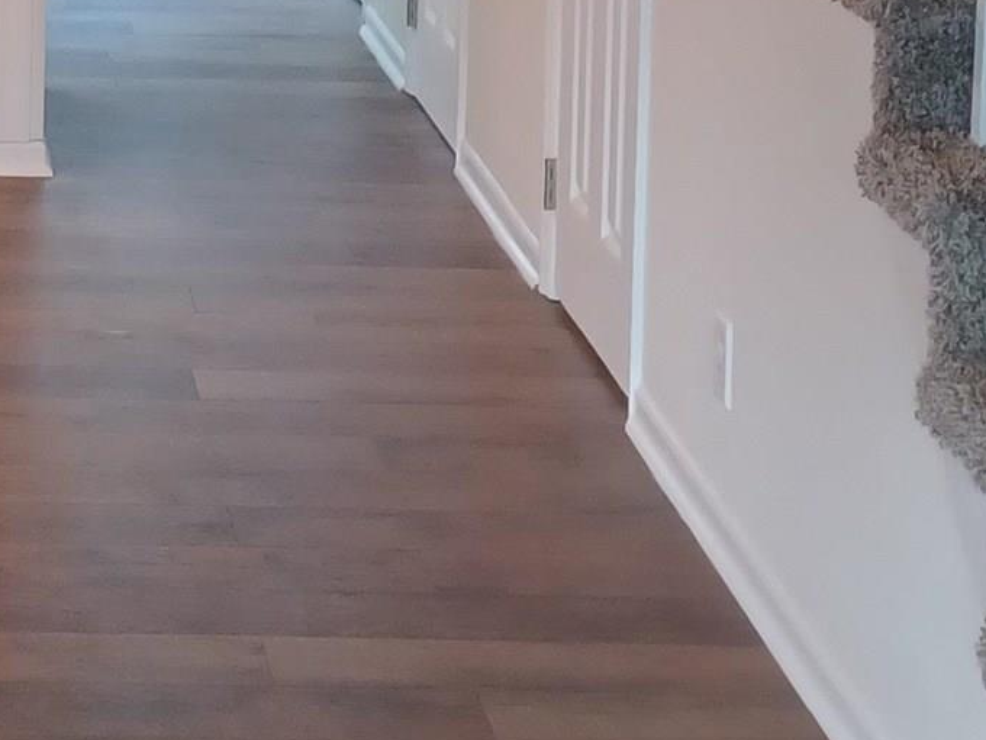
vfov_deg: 12.4
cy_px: -435
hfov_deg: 17.0
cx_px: -17
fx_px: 3219
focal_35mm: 113
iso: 400
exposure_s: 1/25
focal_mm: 4.6
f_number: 1.8
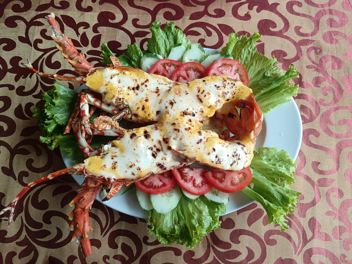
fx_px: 275
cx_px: 176
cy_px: 132
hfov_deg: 65.3
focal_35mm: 27
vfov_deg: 51.4
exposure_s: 1/100
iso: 120
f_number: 1.9
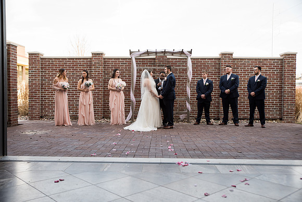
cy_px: 101
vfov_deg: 37.9
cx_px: 151
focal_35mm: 35
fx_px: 294
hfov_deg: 54.4
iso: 125
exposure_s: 1/200
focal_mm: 35
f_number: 3.5
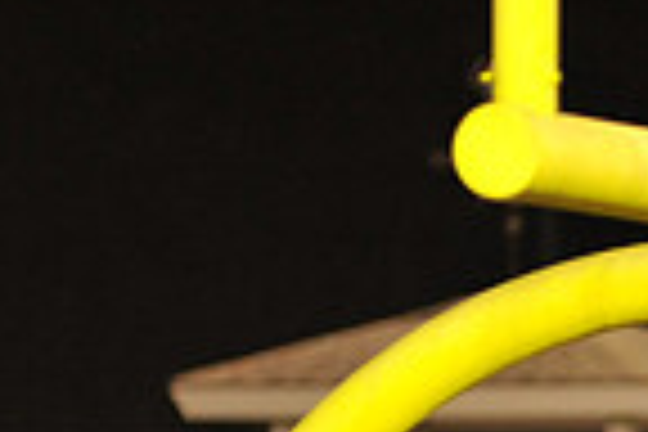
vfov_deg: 1.7
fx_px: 14453
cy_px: 846
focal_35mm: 803
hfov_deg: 2.6
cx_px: 1224
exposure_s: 1/200
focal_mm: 200
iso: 2000
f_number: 2.8
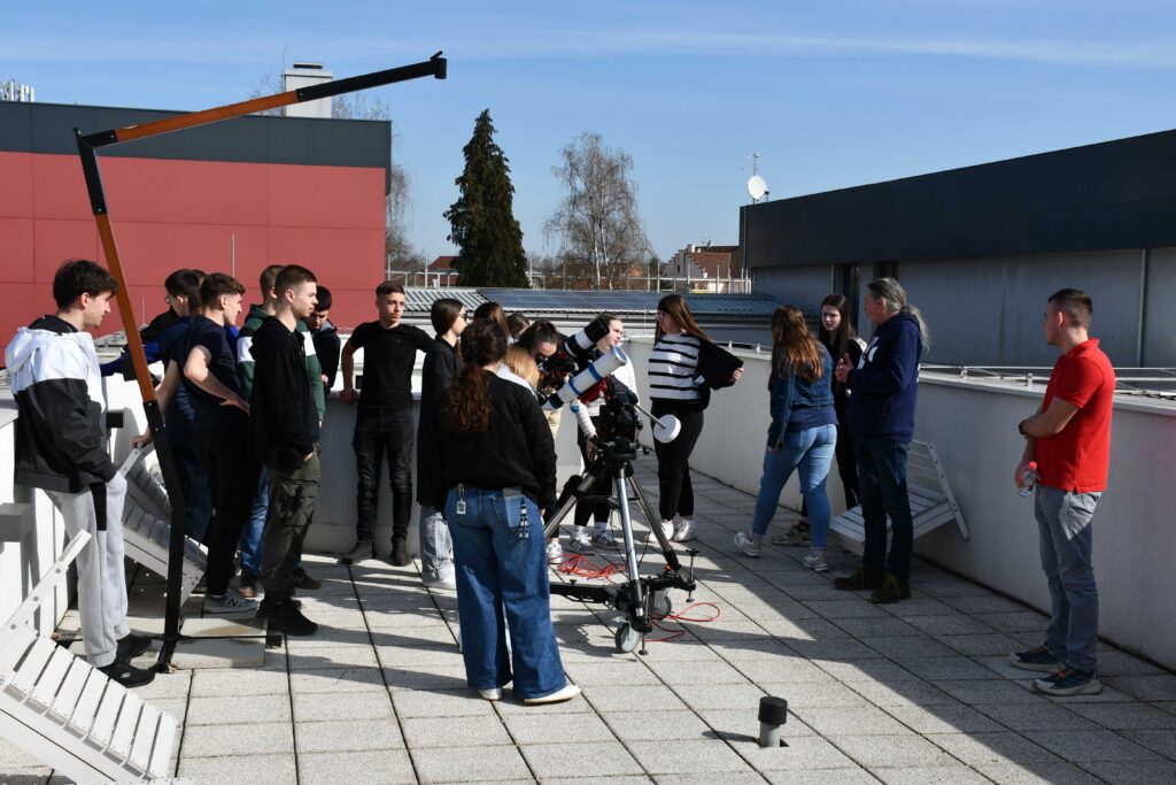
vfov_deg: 28.1
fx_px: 1568
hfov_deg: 41.1
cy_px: 392
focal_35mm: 48
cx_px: 588
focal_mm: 32
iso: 100
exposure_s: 1/320
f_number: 9
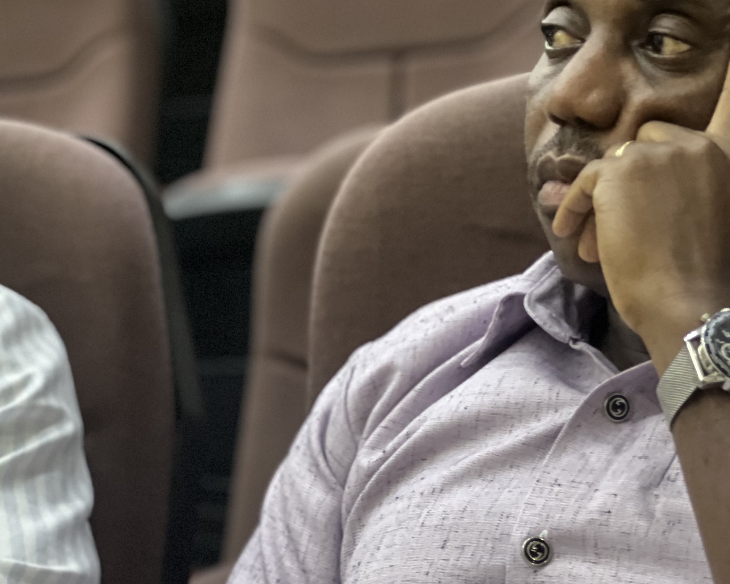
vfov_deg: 9.7
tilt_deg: -2.9
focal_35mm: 160
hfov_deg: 12.0
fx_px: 3457
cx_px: 599
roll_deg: +3.8
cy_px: 252
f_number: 2.8
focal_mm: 9
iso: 800
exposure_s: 1/15
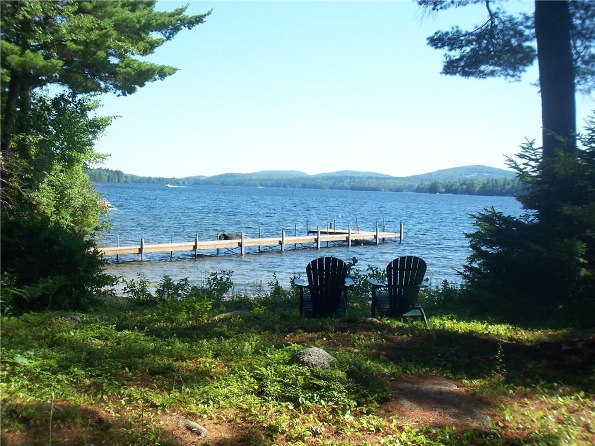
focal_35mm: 49
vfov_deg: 29.7
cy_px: 223
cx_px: 298
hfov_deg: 38.9
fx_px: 842
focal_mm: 8
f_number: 4
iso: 64
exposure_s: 1/250
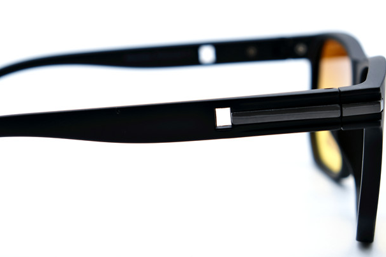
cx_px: 119
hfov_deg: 17.9
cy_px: 155
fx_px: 1222
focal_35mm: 114
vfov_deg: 12.0
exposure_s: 1/125
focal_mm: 46.3
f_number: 5.6
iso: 160
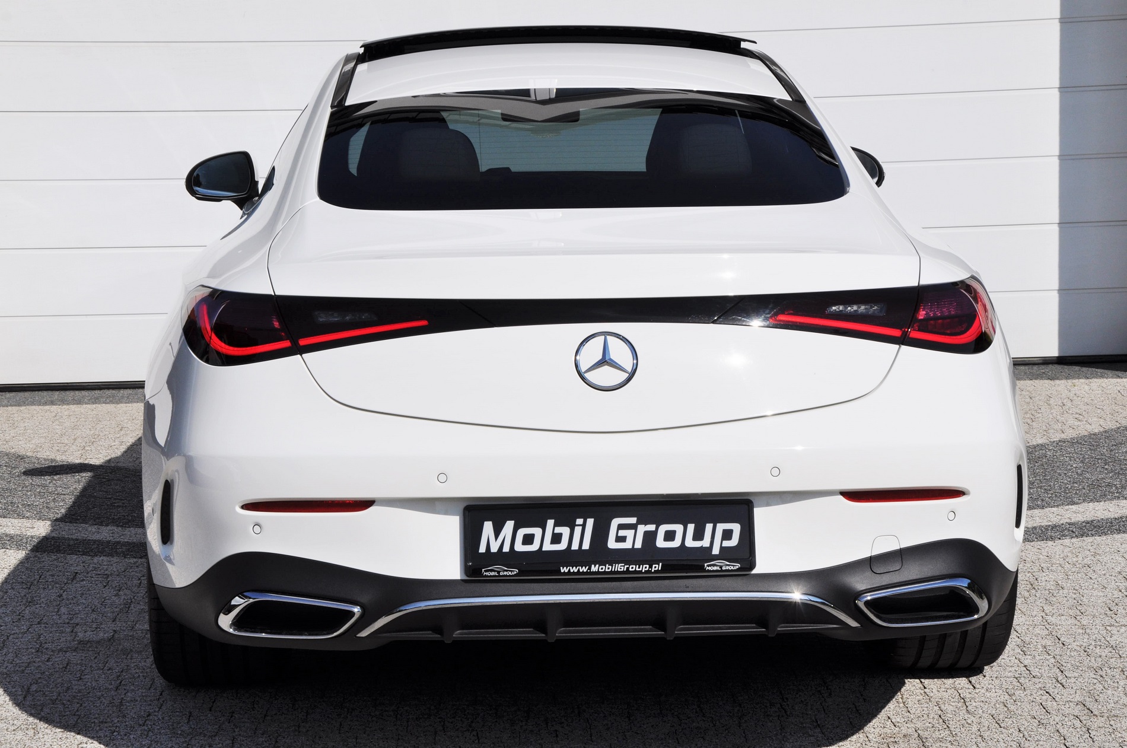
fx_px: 2345
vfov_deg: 18.1
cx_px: 564
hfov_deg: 27.0
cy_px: 374
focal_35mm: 75
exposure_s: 1/800
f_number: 14
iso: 250
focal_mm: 50
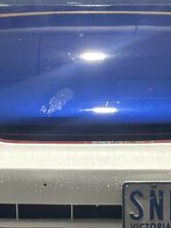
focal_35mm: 219
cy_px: 44
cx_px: 91
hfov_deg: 6.8
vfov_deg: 9.0
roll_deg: -0.3
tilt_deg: -3.5
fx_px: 1442
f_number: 1.78
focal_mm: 6.86
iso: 200
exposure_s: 1/50
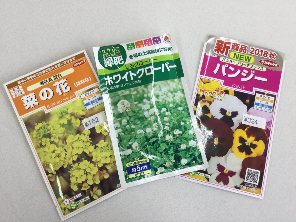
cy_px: 111
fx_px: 265
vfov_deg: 45.4
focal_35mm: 31
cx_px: 148
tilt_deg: -80.1
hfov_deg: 58.4
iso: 32
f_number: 2.4
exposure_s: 1/60
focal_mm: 3.3
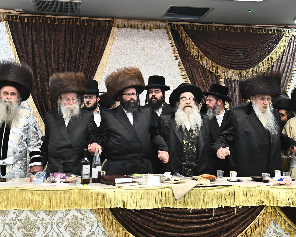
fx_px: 403
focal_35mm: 46
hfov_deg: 40.2
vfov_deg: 32.8
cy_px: 119
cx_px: 120
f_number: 4.5
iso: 2000
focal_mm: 40
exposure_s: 1/200
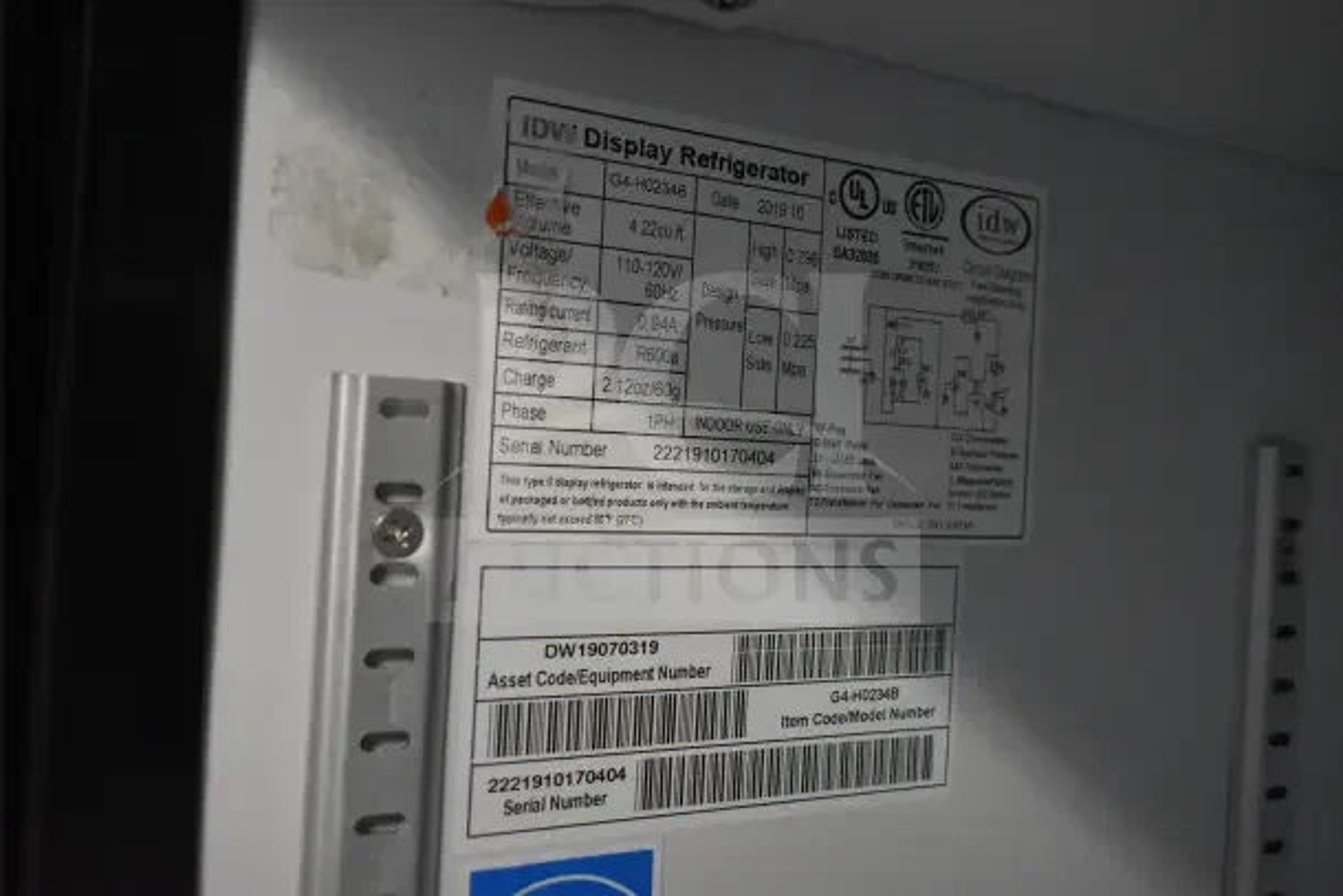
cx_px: 672
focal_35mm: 36
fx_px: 1343
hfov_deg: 53.1
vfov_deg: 36.9
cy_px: 448
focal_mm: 24
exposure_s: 1/160
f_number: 6.3
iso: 6400
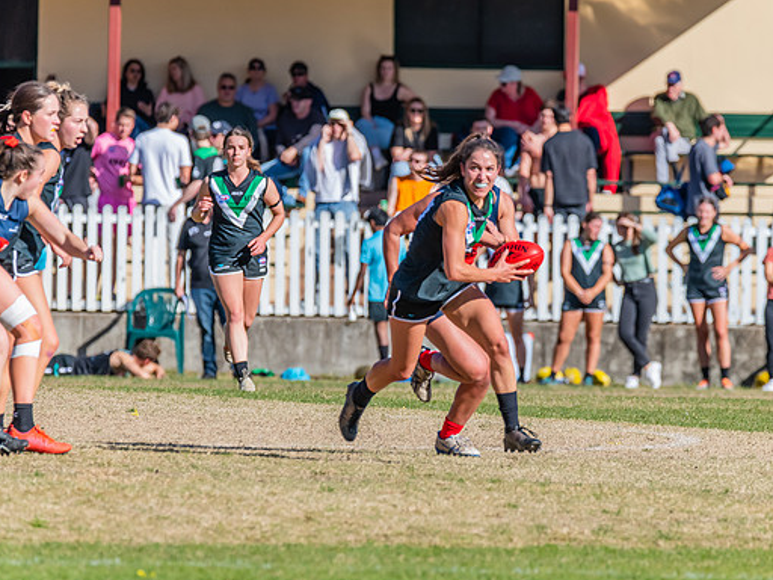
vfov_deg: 2.7
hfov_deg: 3.6
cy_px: 292
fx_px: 12416
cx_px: 436
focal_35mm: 556
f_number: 9
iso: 800
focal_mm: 450
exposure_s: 1/1600
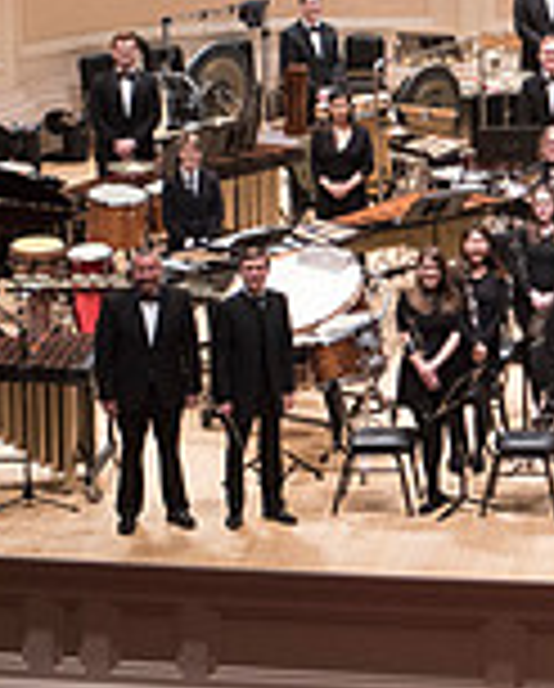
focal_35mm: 206
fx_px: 4209
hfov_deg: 7.4
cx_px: 878
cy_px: 38
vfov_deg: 9.3
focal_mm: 58
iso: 1600
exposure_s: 1/200
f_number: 2.8
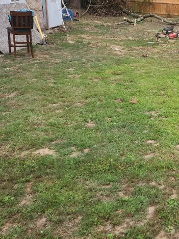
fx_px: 352
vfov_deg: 37.3
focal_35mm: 51
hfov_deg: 26.7
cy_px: 95
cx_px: 187
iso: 20
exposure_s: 1/225
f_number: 1.8
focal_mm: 5.4
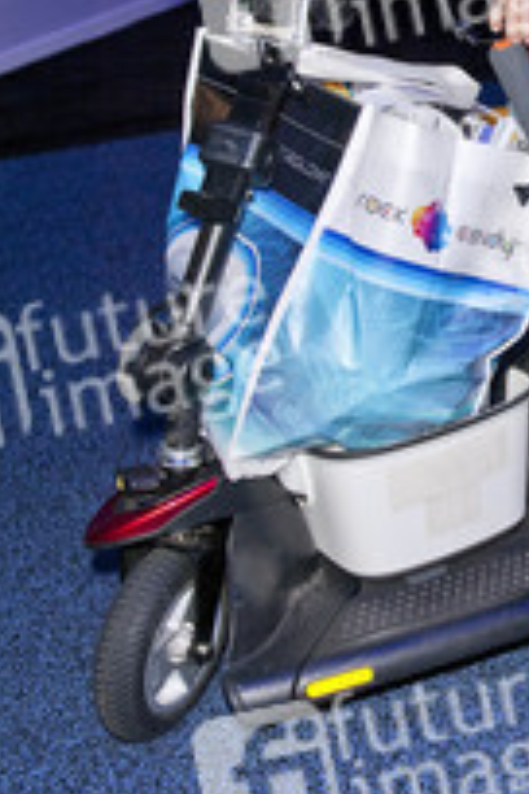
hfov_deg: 23.0
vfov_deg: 34.1
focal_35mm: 57
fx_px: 1256
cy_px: 175
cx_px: 508
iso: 640
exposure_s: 1/400
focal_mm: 29
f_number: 4
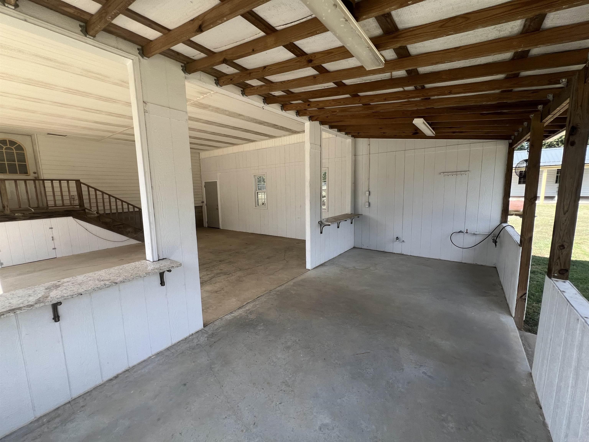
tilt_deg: -6.1
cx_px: 294
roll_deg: +2.2
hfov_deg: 106.2
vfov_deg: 89.9
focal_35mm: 13
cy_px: 221
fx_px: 221
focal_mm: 1.57
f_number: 1.8
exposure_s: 1/351
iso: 32
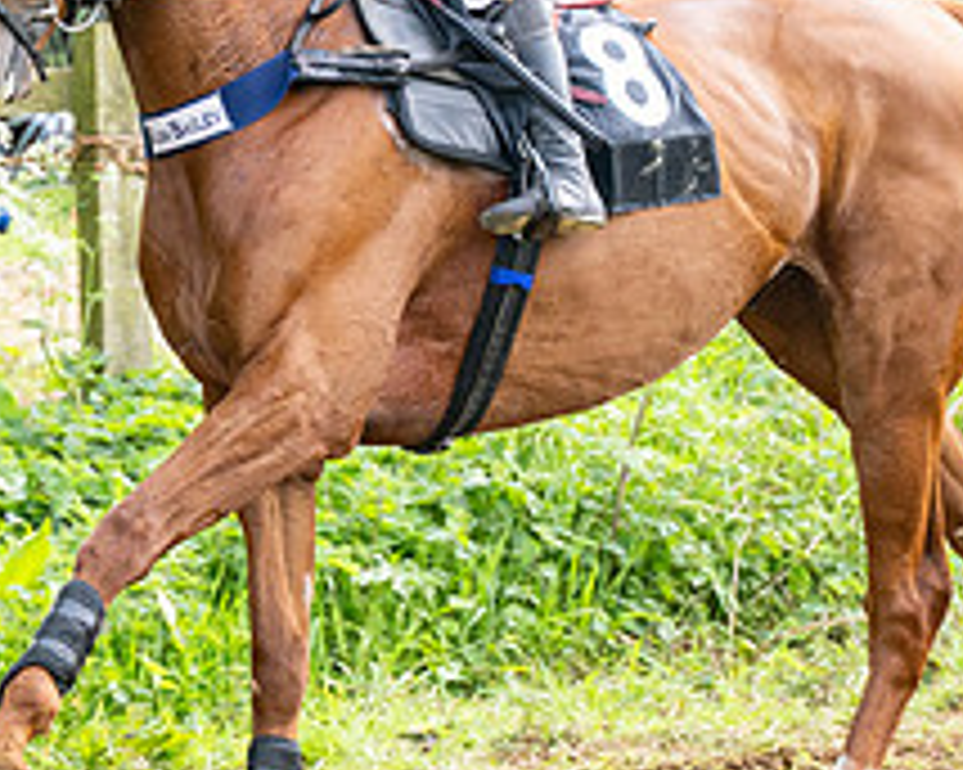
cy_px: 211
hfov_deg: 3.4
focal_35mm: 569
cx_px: 508
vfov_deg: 2.7
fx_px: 16210
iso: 400
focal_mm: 145
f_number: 4
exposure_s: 1/1250
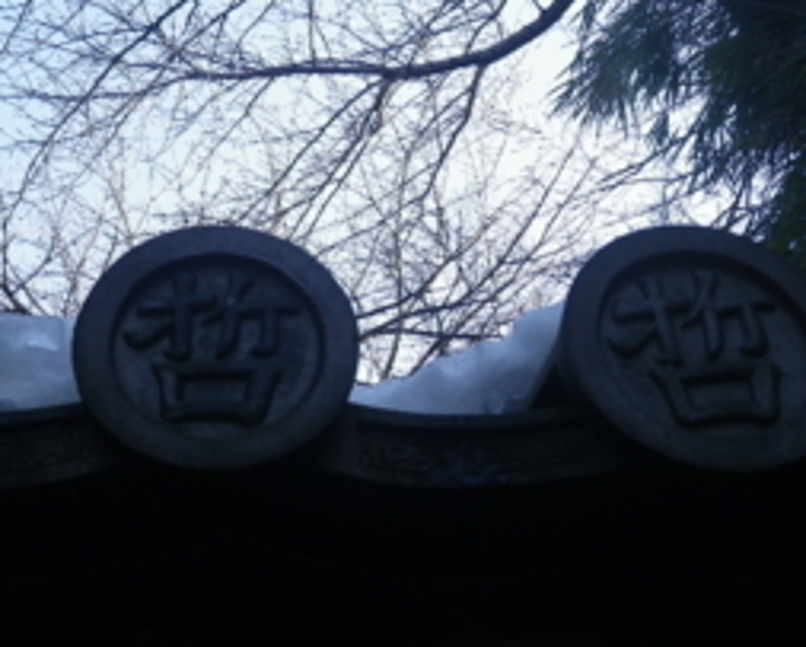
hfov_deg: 31.3
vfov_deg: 25.7
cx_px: 188
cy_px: 214
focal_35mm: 59
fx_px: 1409
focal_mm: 6.1
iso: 80
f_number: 3.8
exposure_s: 1/160
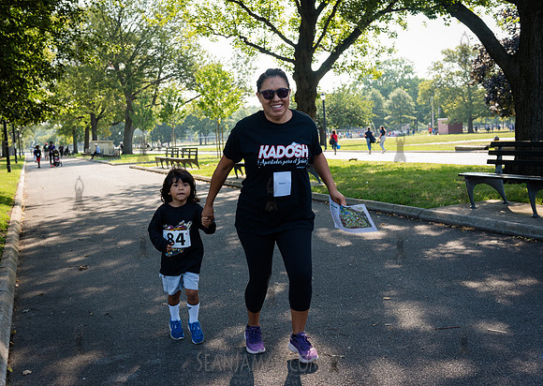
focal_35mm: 41
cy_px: 186
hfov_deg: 46.2
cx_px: 254
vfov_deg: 33.7
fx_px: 637
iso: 250
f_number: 4.5
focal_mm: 38
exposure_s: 1/250
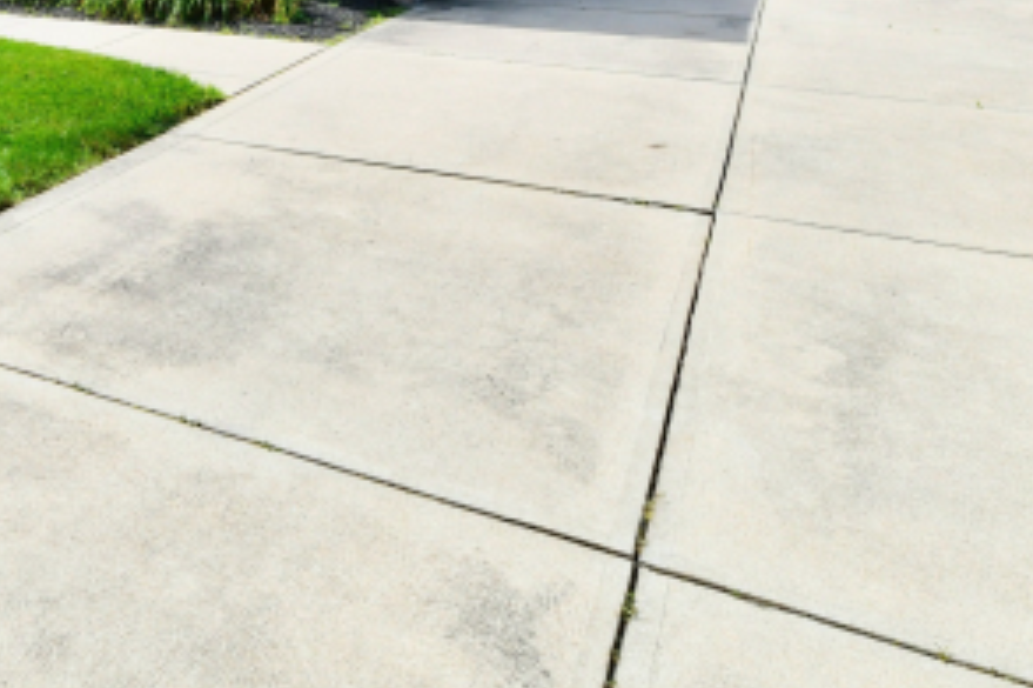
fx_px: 1176
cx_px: 14
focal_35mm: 41
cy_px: -123
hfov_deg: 41.6
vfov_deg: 28.6
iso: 640
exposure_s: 1/400
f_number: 10
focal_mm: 16
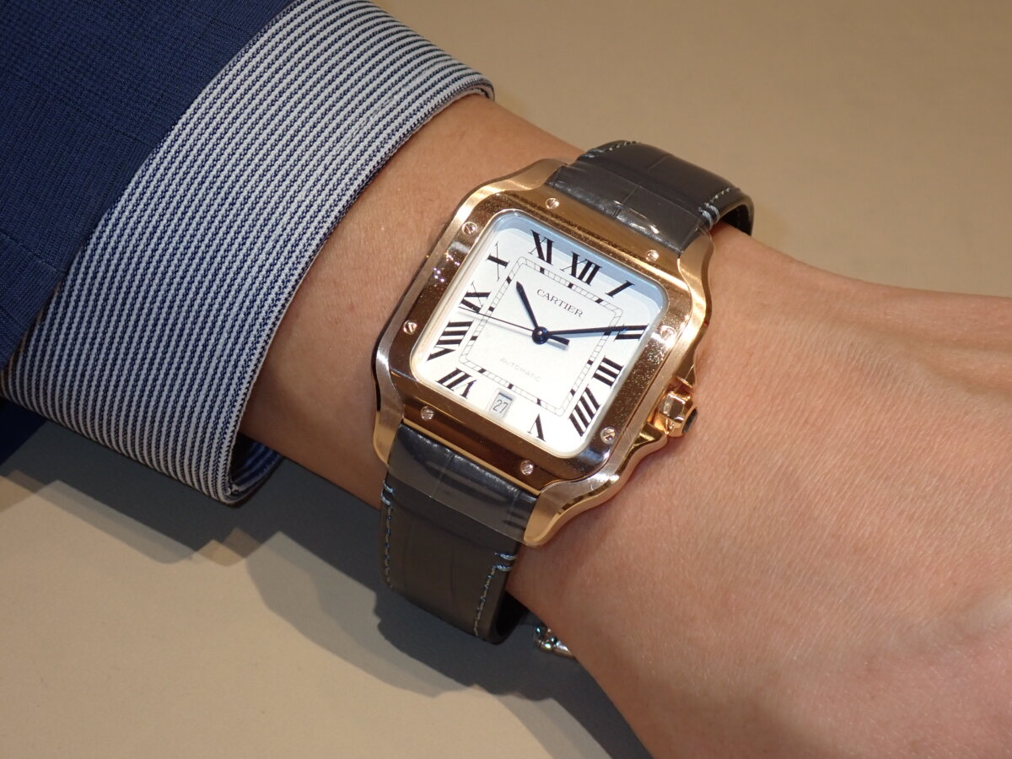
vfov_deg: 14.8
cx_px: 506
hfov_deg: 19.6
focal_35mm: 100
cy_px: 380
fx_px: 2924
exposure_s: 1/100
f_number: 4.9
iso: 200
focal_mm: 18
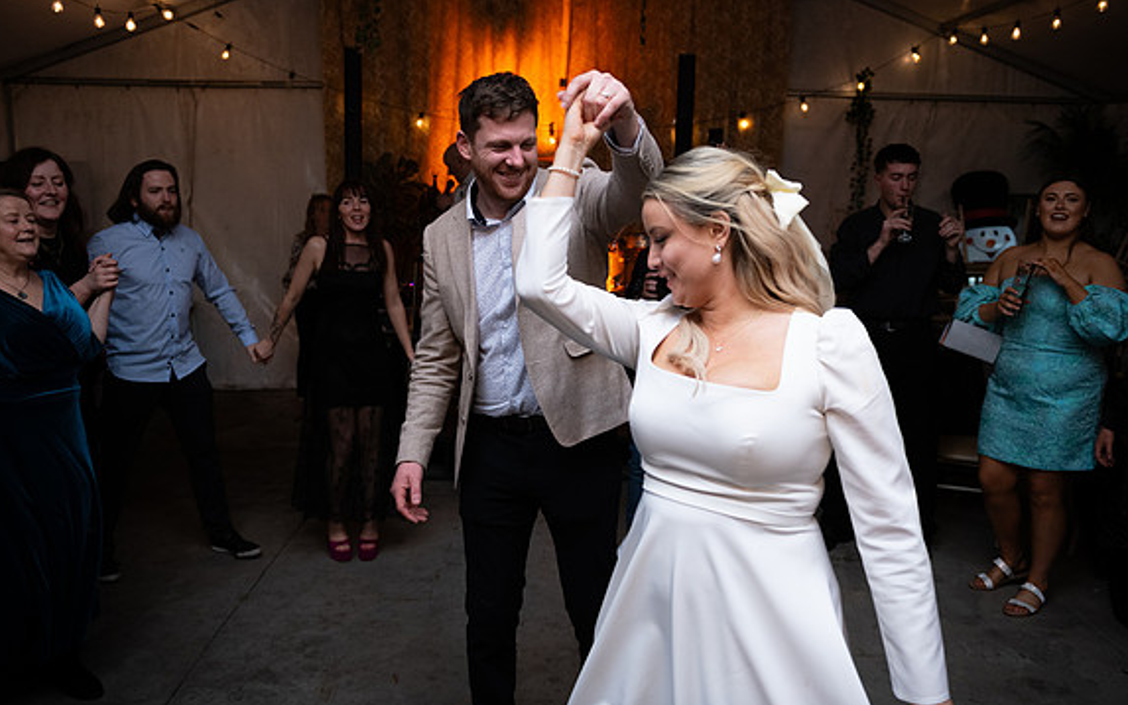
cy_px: 328
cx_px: 563
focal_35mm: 32
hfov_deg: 59.7
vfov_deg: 39.4
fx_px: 984
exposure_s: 1/160
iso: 800
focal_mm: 31
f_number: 3.5
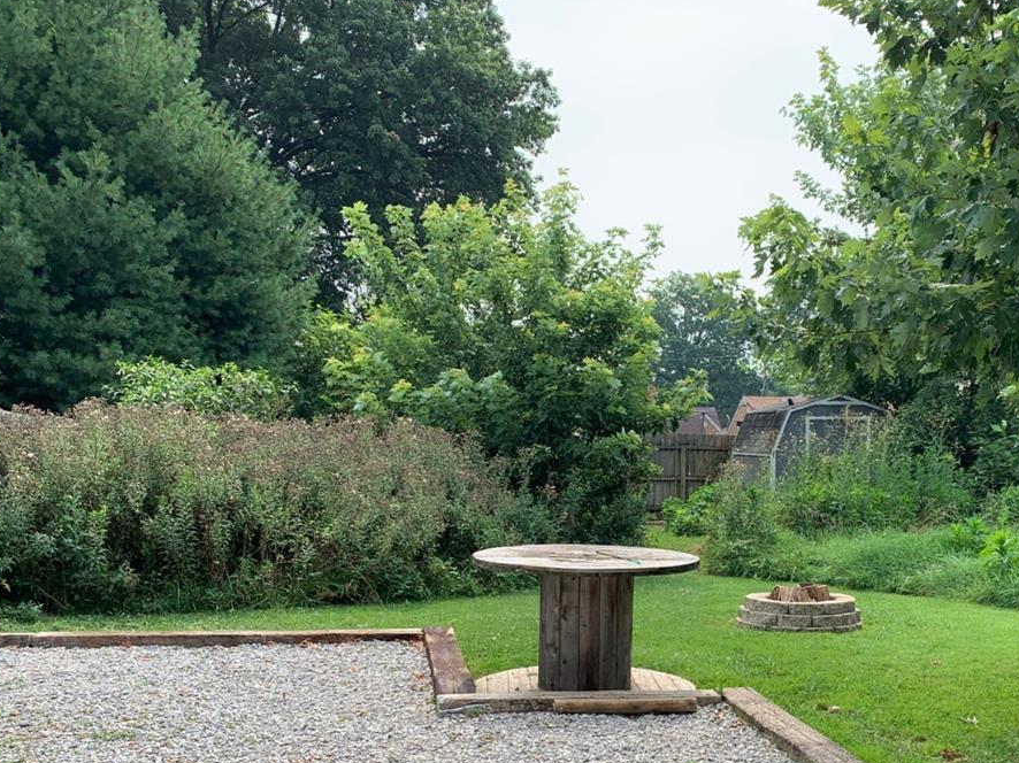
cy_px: 523
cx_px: 680
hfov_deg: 42.4
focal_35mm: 44
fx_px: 1295
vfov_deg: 32.5
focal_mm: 4.25
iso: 25
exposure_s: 1/1001
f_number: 1.8
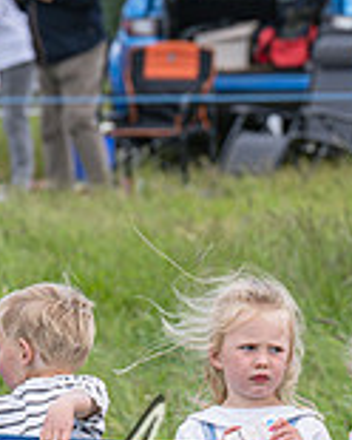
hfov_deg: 4.1
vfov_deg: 5.2
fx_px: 4857
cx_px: 248
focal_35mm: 373
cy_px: 414
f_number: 4
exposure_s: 1/1250
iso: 400
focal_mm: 91
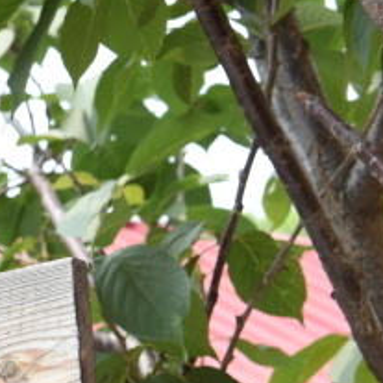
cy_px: 371
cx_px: -496
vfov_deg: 8.6
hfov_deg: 8.1
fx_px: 2529
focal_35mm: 202
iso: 400
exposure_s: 1/200
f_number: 9
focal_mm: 48
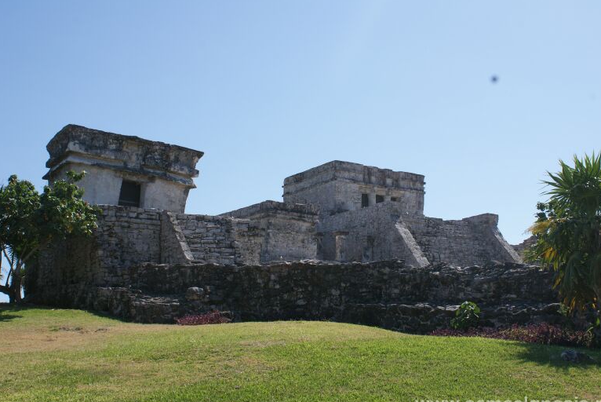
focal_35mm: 47
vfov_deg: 28.7
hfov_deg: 41.9
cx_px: 311
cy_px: 206
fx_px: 785
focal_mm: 30
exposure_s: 1/125
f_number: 13
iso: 100
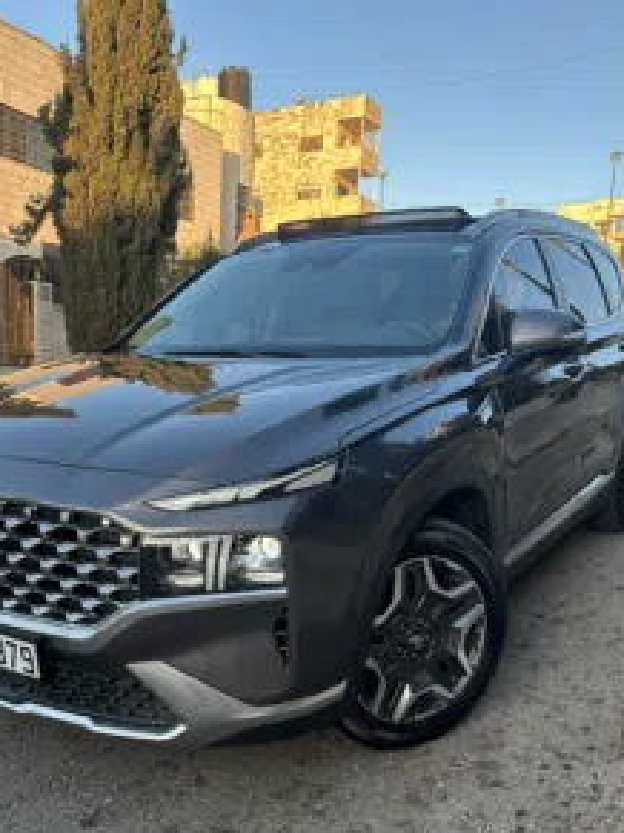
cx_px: 283
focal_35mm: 33
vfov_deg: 54.0
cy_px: 570
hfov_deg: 42.9
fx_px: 794
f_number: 1.78
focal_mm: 6.86
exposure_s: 1/319
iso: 100
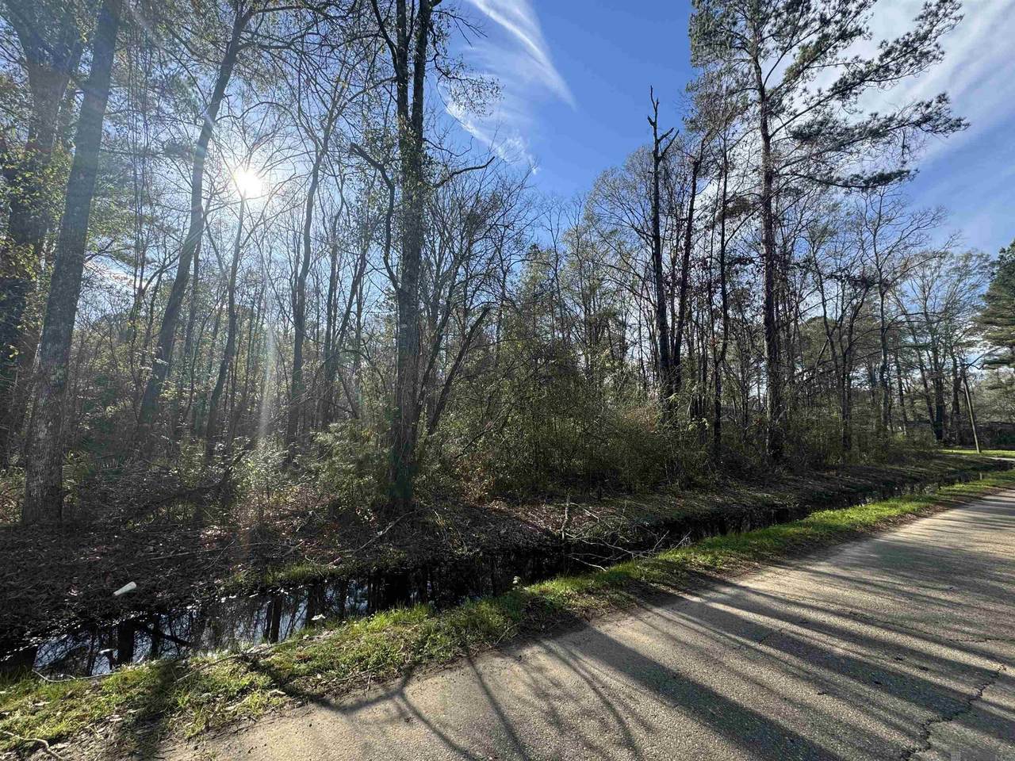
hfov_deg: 102.1
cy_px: 380
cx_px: 508
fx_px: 411
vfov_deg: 85.7
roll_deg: +0.1
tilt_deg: +6.9
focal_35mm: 14
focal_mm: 2.22
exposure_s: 1/620
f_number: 2.2
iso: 40
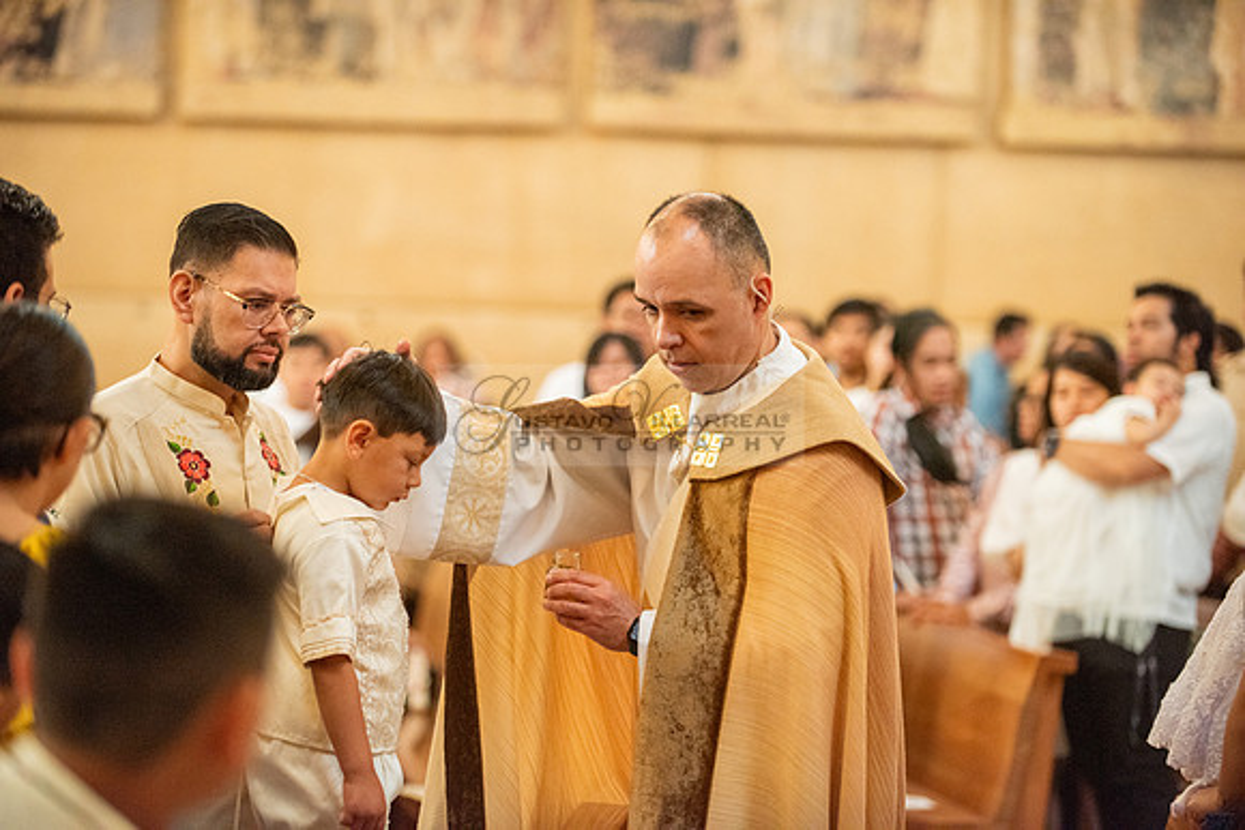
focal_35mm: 120
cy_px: 415
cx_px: 622
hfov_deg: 17.1
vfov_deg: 11.4
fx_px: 4151
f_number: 2.8
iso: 2000
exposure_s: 1/160
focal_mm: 120
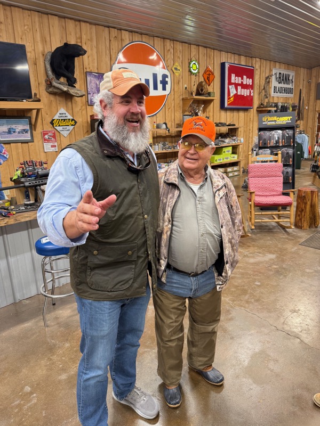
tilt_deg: -14.1
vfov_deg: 71.6
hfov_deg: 56.8
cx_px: 160
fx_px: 296
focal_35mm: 24
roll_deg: +2.3
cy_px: 213
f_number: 1.78
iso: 125
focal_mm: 6.76
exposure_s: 1/60
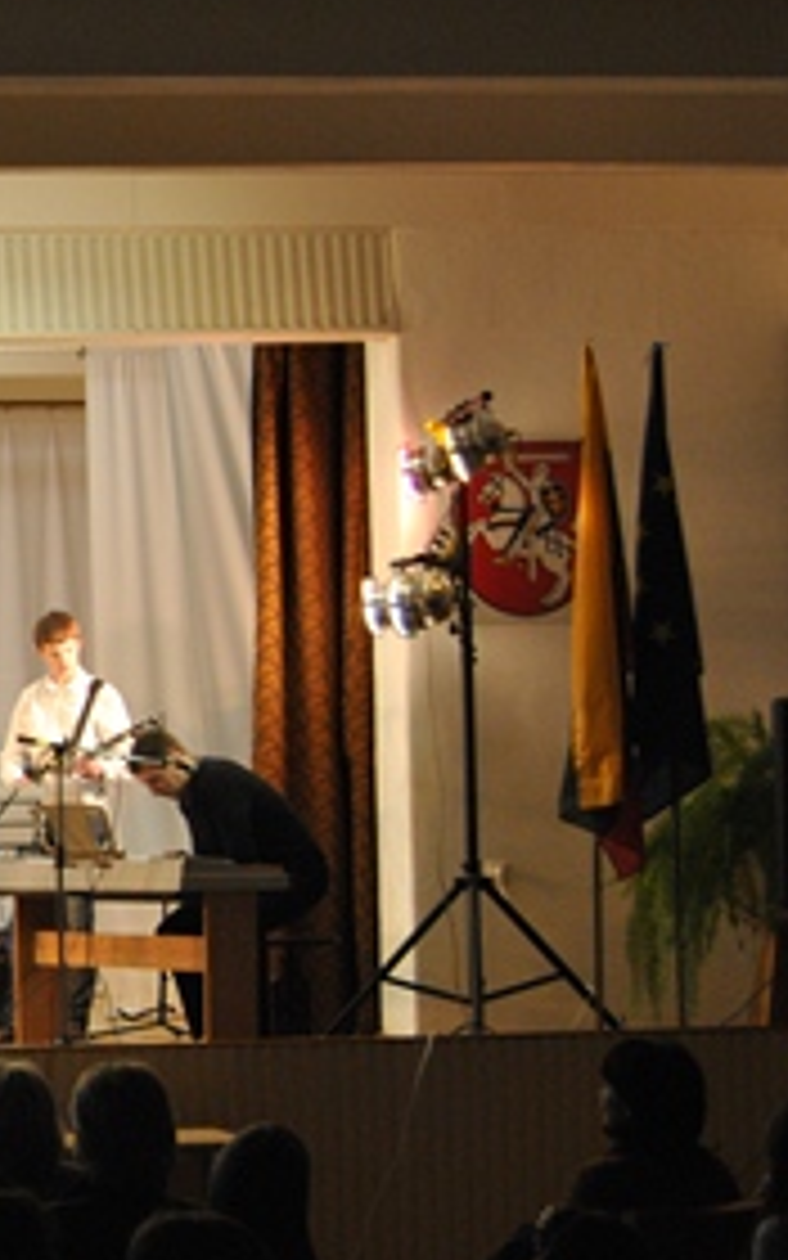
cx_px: -581
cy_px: 747
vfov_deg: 18.6
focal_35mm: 112
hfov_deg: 11.0
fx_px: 3848
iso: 400
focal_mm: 32
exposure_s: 1/30
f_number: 5.6
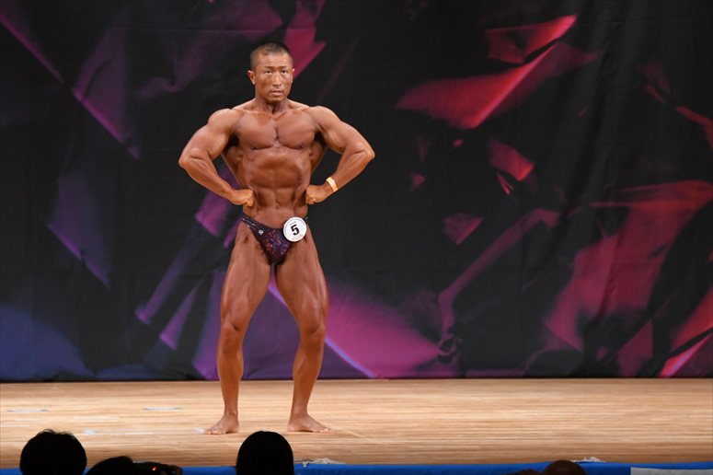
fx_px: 5642
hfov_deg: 7.2
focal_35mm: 285
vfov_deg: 4.8
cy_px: 238
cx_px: 356
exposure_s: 1/400
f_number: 5.6
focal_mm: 190
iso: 3200
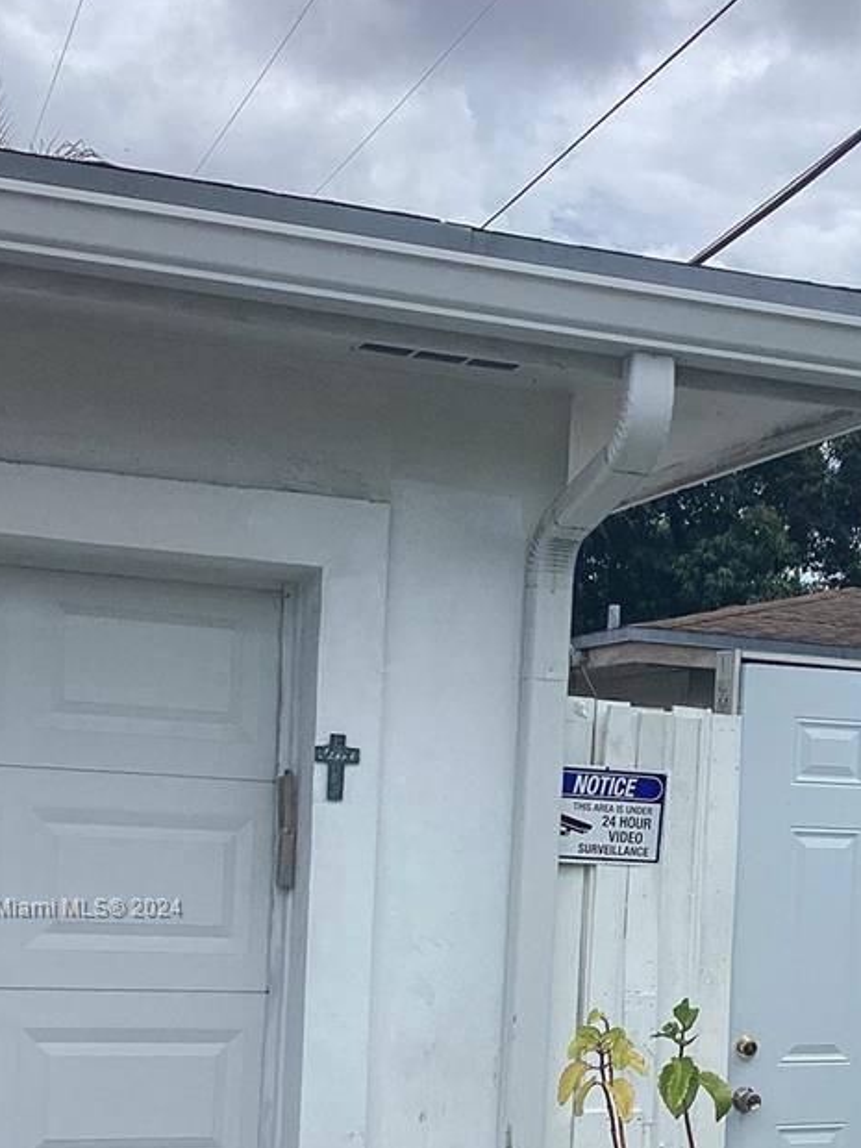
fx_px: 1990
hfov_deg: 24.1
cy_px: 909
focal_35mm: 60
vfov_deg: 31.4
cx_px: 676
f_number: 2.4
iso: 25
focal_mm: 3.3
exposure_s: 1/1733
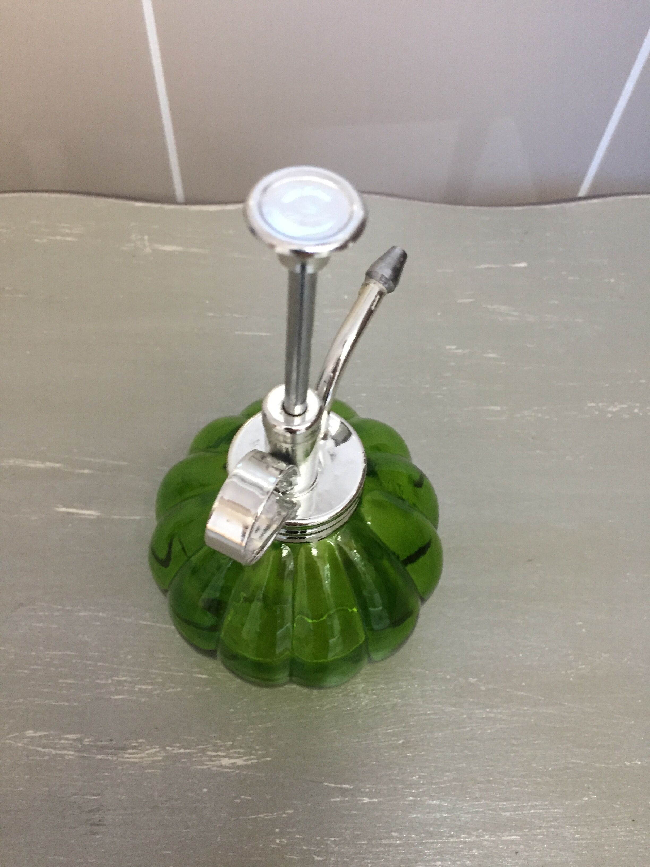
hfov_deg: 48.2
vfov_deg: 61.7
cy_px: 434
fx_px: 726
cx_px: 325
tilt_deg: -61.1
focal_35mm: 29
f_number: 2.2
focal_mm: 4.15
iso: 250
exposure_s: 1/20
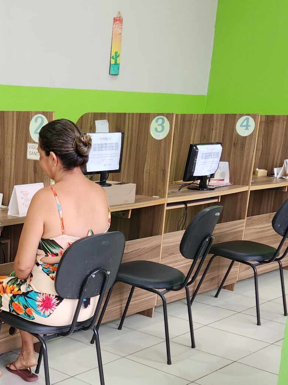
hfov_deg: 24.5
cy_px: 300
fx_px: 632
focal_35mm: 57
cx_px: -1
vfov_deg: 33.0
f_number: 1.8
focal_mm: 5.4
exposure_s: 1/120
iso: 160
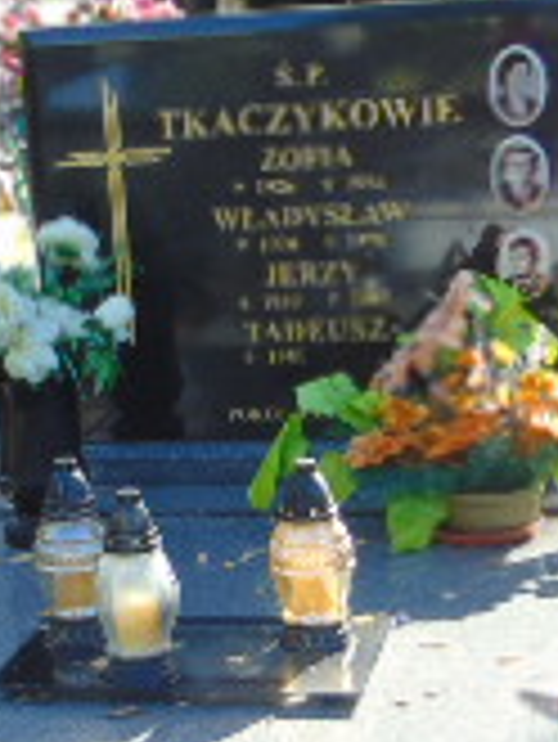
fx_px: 2082
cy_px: 616
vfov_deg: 20.0
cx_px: 108
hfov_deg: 15.2
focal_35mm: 97
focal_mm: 4.5
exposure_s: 1/250
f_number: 3
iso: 80
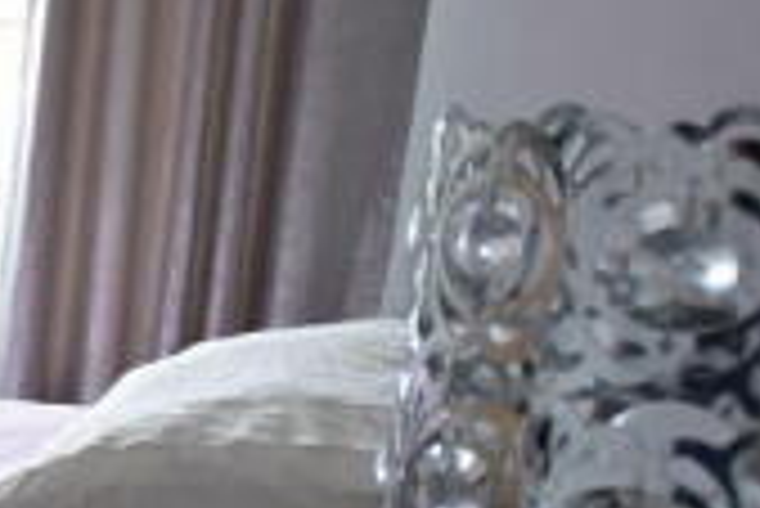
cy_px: 317
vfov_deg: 23.4
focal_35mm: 58
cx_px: -704
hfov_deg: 20.2
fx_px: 1225
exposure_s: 1/30
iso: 400
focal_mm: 10
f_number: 4.5
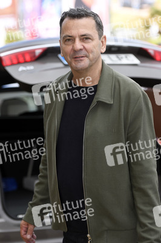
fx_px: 685
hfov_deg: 13.4
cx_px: 80
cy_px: 122
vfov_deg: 20.0
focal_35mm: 102
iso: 250
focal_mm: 102
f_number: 3.5
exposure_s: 1/1000
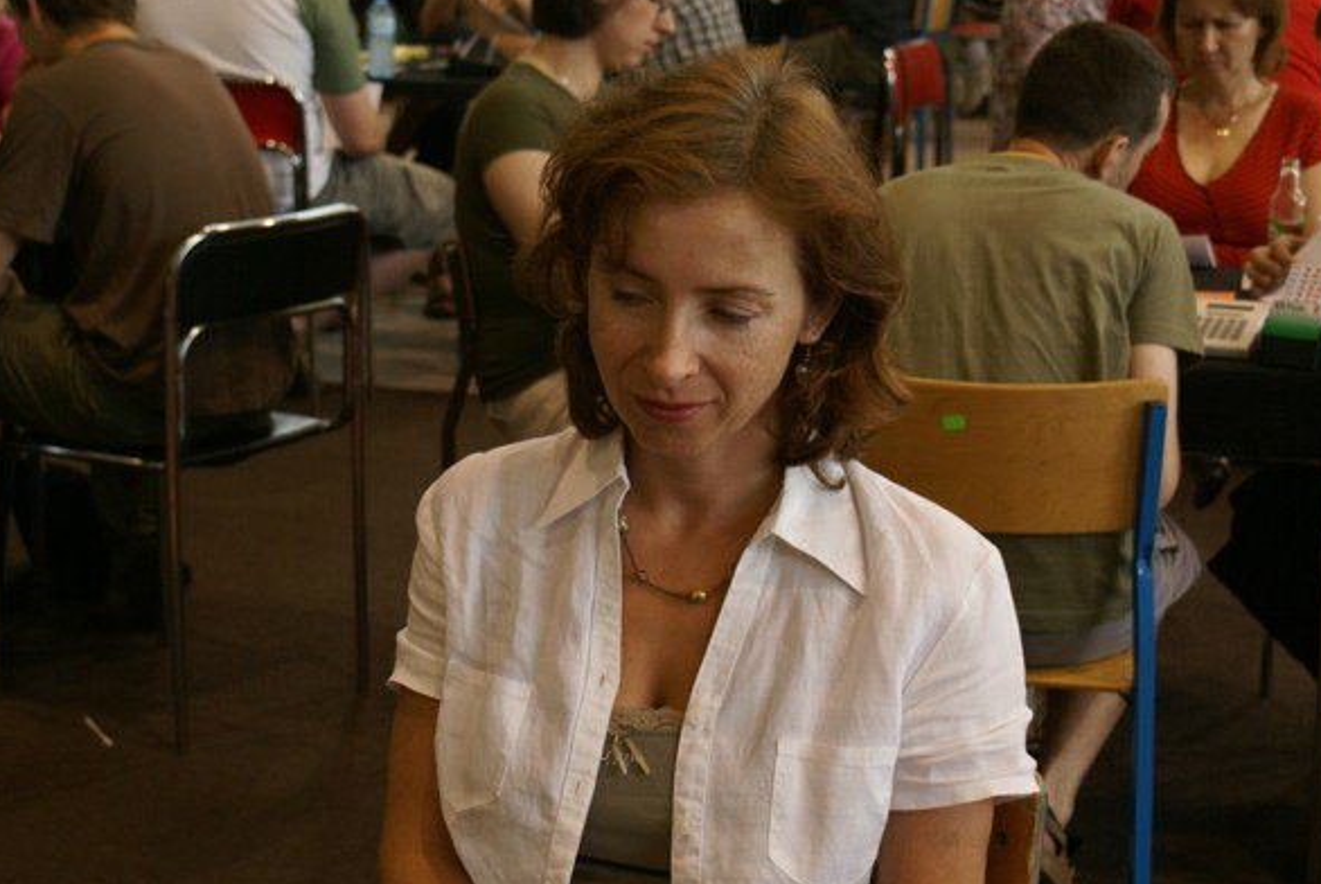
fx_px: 2960
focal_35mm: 81
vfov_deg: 17.0
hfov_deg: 25.2
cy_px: 410
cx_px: 660
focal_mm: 45
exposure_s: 1/30
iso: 400
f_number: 5.6
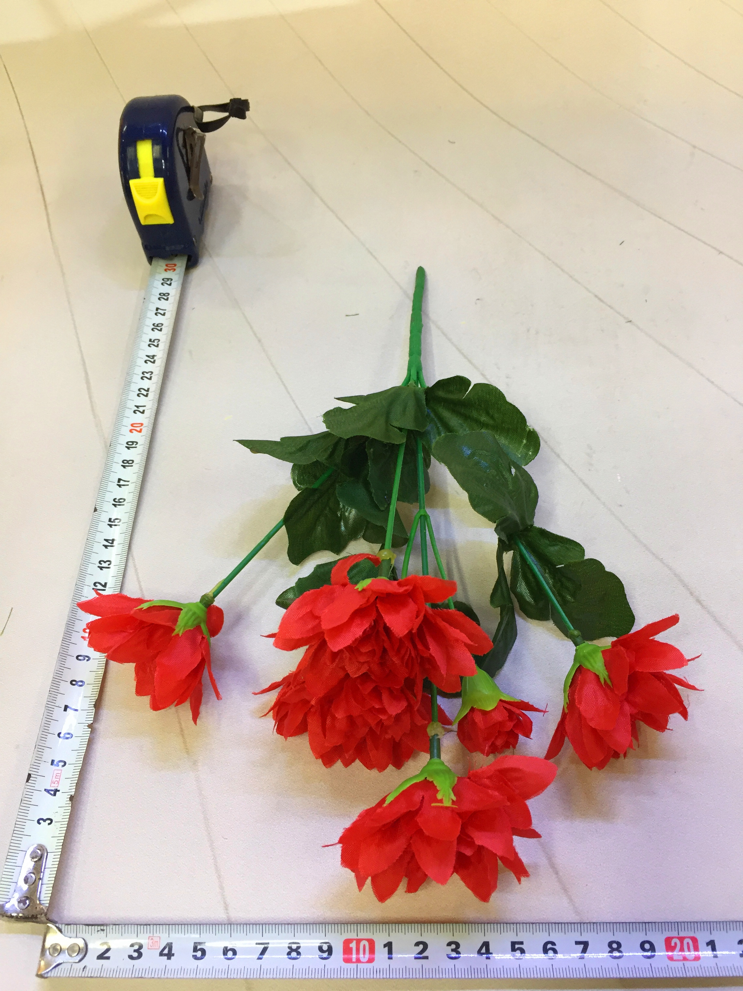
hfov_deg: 48.2
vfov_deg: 61.7
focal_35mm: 29
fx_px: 830
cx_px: 372
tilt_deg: -56.6
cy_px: 496
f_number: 2.2
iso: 100
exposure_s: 1/33
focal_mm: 4.15
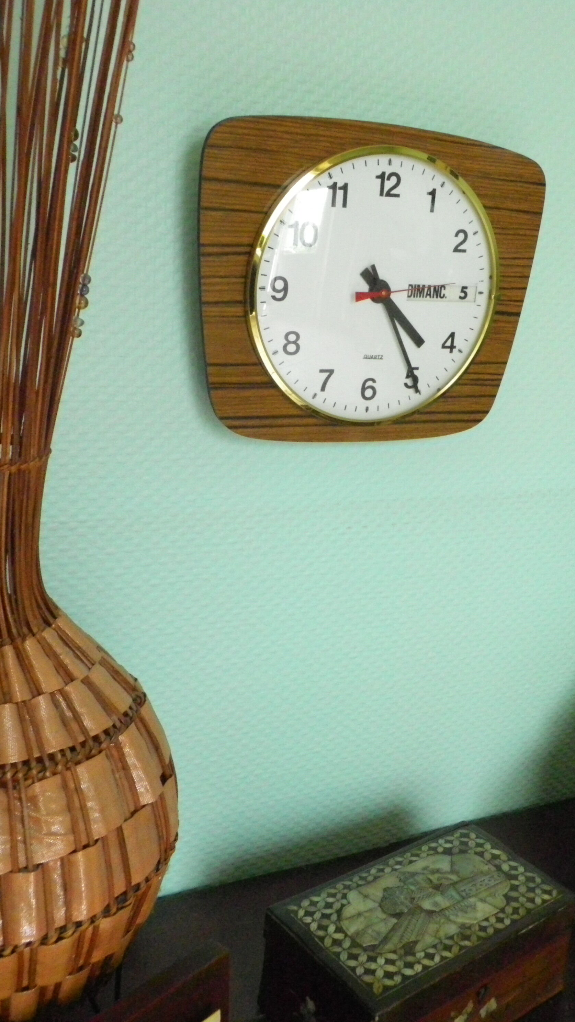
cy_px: 509
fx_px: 1111
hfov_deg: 28.7
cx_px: 412
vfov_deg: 49.4
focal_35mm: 41
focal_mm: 4.9
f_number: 2.6
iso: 500
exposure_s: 1/60
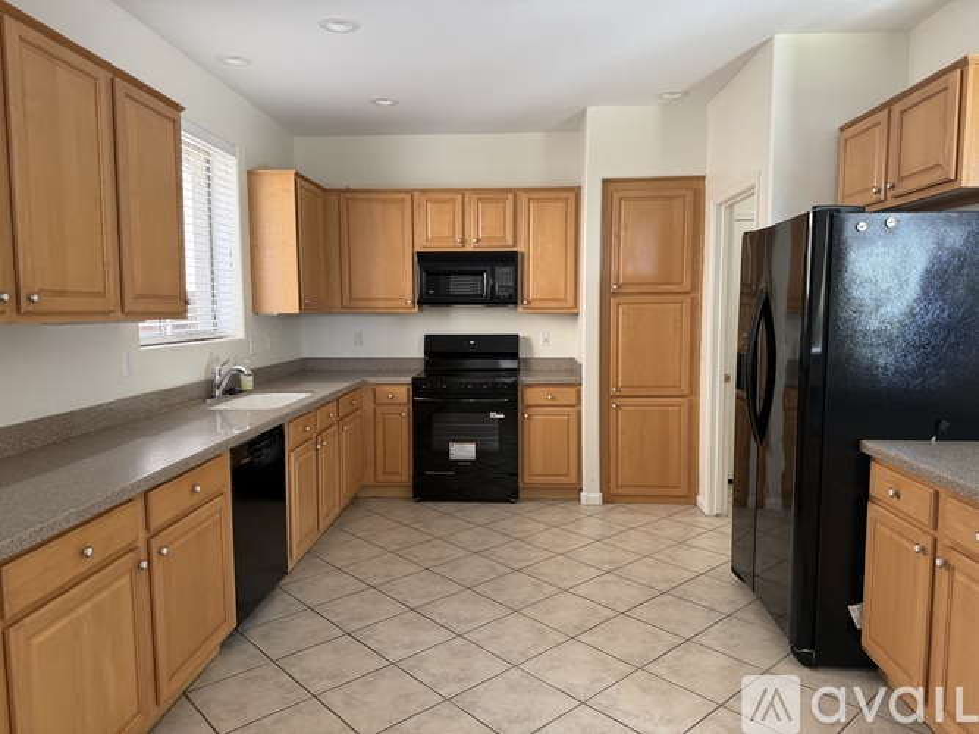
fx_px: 679
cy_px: 367
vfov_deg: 56.8
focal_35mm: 24
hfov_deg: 71.6
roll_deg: -0.2
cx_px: 490
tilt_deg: -4.8
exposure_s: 1/102
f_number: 1.78
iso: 200
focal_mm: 6.76
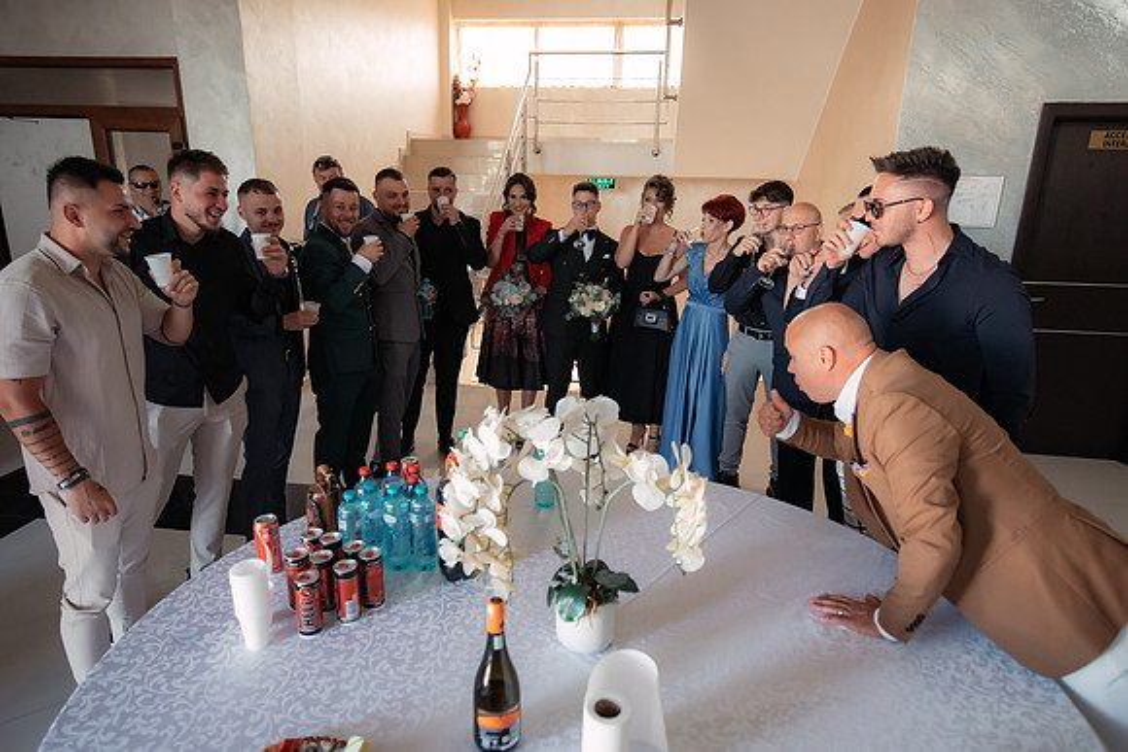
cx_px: 564
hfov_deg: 78.6
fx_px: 689
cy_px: 376
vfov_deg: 57.3
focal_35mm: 22
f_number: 2.8
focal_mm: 22
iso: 1600
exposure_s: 1/250
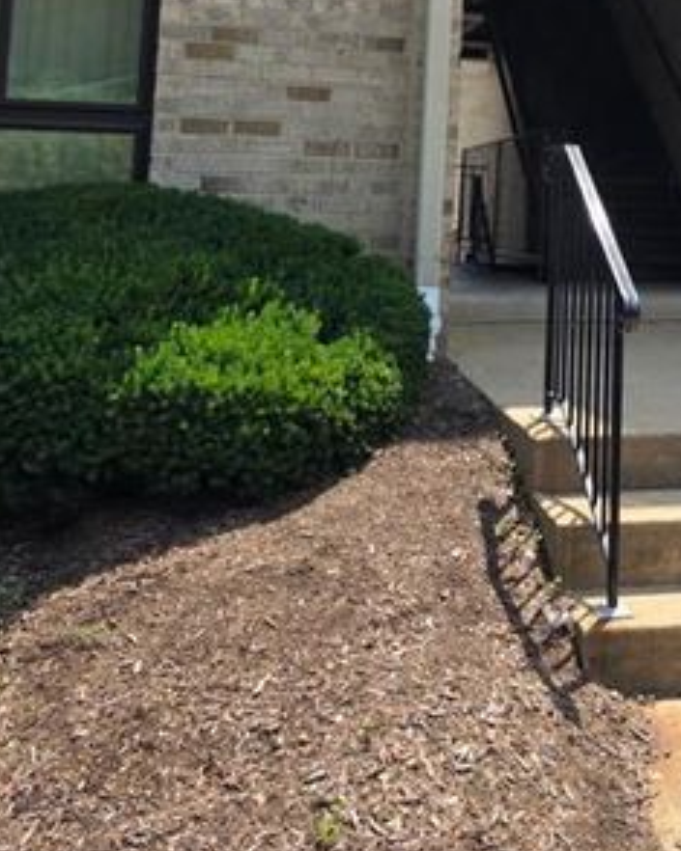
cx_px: 617
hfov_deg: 28.5
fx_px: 1286
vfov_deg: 34.2
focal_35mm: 51
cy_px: 48
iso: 80
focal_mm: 6.3
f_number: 1.7
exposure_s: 1/2945
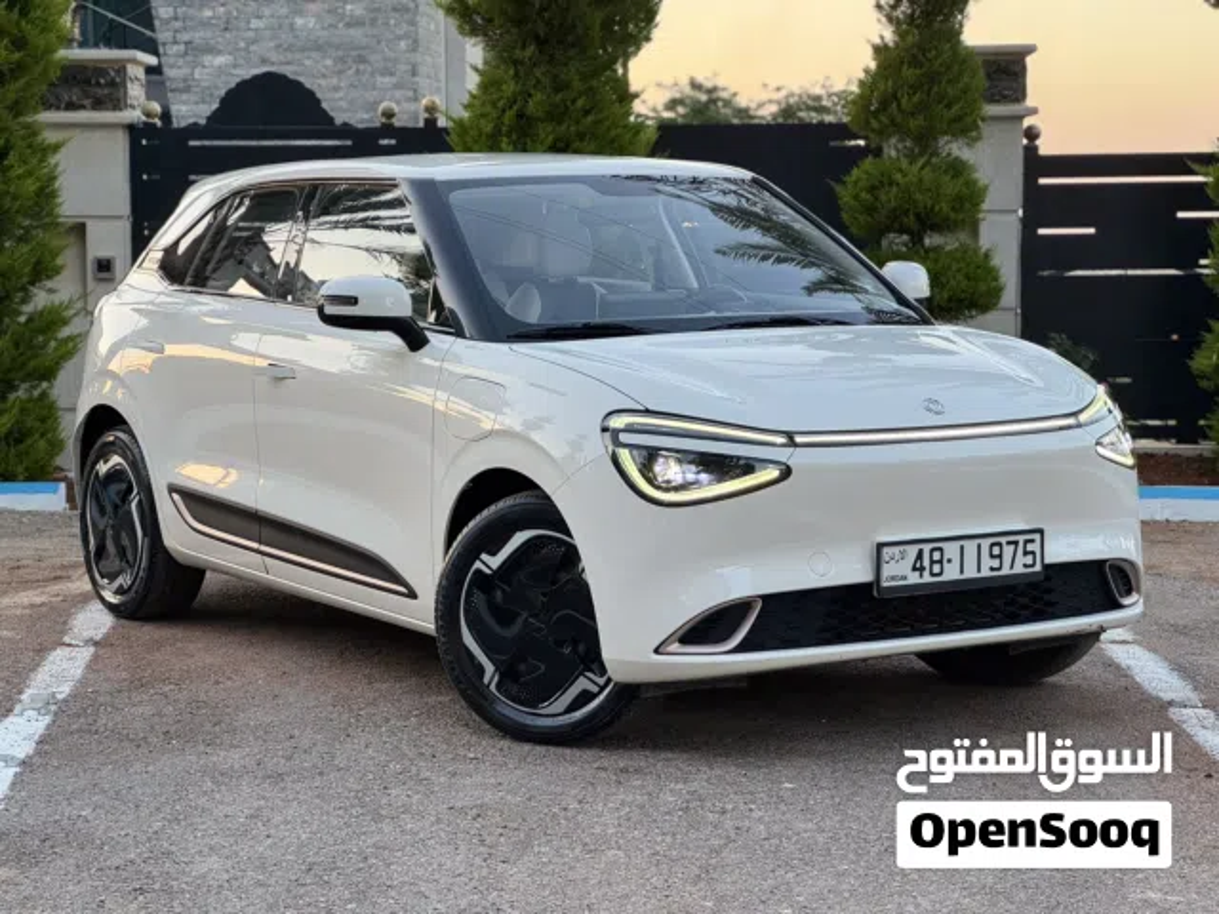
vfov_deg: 19.1
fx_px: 2712
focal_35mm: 77
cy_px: 457
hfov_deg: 25.3
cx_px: 610
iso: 160
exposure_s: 1/99
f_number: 2.8
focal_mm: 9
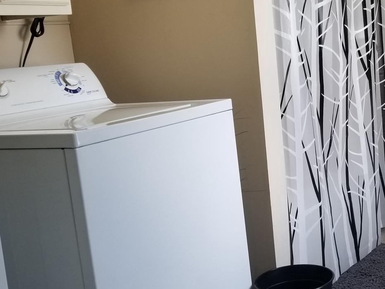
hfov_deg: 31.2
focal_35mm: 57
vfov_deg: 25.7
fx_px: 634
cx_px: 390
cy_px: 135
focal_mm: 4.25
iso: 64
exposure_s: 1/60
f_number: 1.7
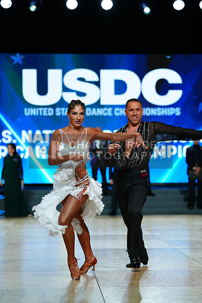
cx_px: 101
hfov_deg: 14.9
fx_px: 774
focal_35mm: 92
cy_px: 152
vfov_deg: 22.1
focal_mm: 92
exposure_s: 1/400
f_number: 2.8
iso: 320
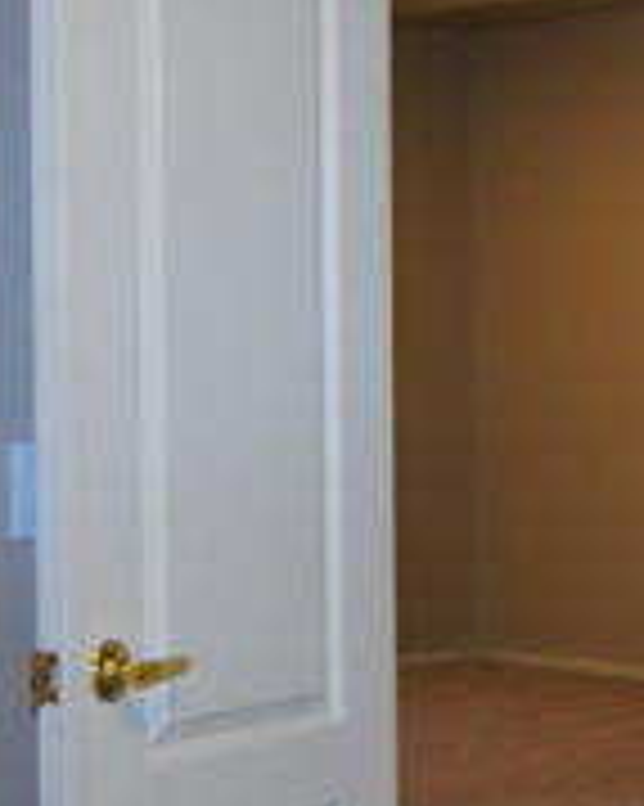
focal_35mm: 109
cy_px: 383
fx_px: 2599
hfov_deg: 13.6
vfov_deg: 17.6
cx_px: 844
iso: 1000
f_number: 8
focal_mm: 12
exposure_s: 1/25
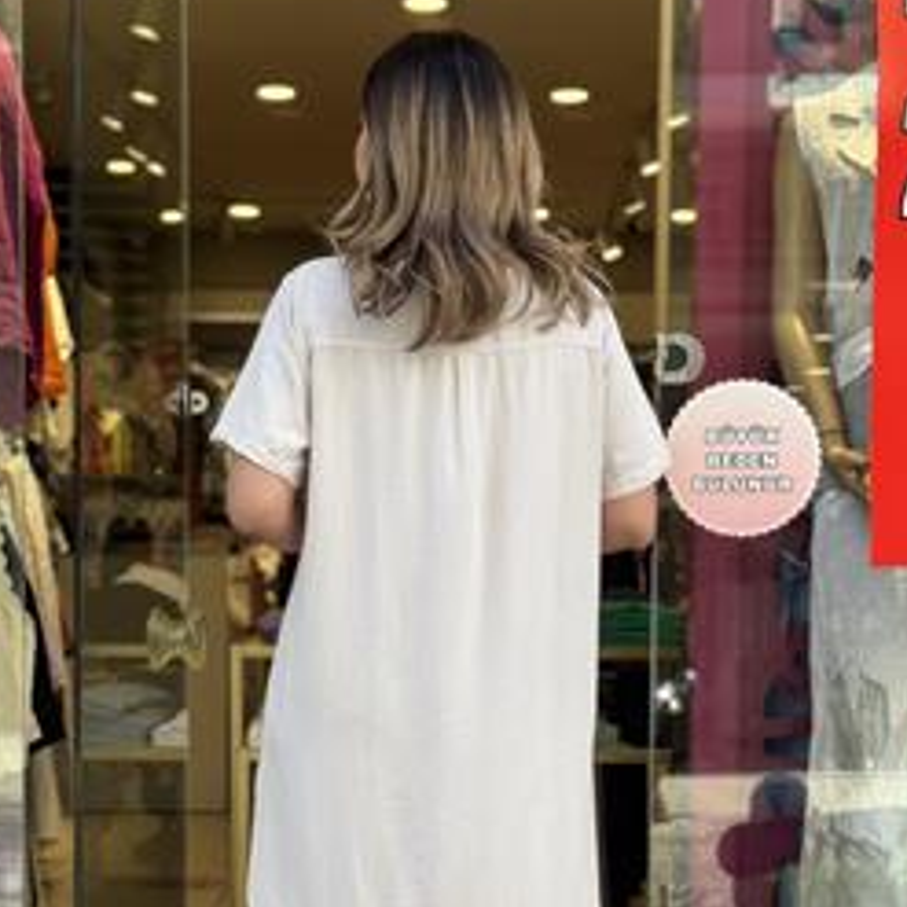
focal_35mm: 71
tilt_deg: -2.2
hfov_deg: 24.3
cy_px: 644
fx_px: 2105
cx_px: 452
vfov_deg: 24.1
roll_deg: -0.6
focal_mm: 6.76
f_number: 1.78
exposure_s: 1/264
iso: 64
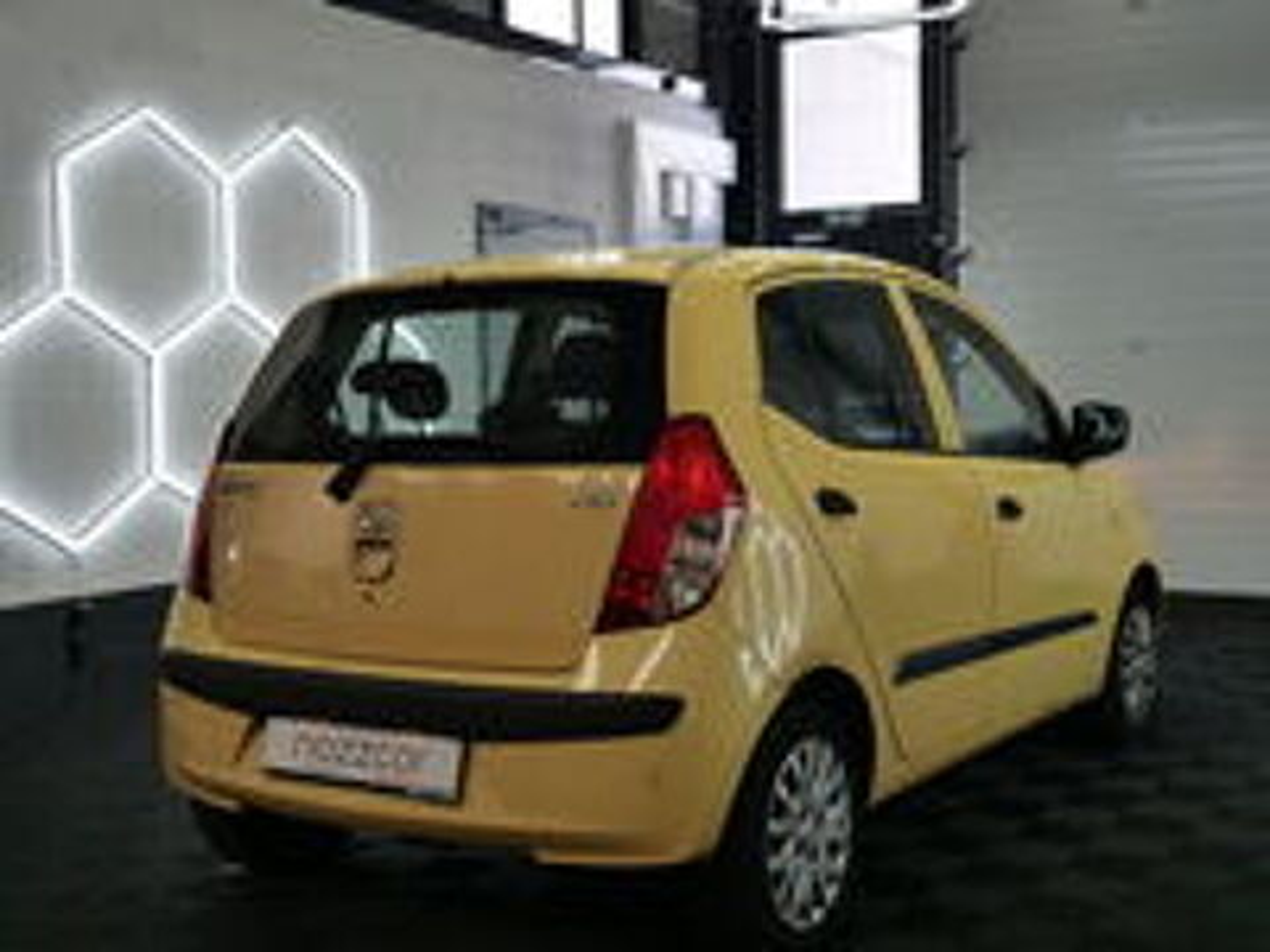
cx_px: 635
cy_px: 476
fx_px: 1688
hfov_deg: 41.2
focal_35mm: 46
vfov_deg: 31.5
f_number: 4
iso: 200
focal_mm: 23
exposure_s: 1/80
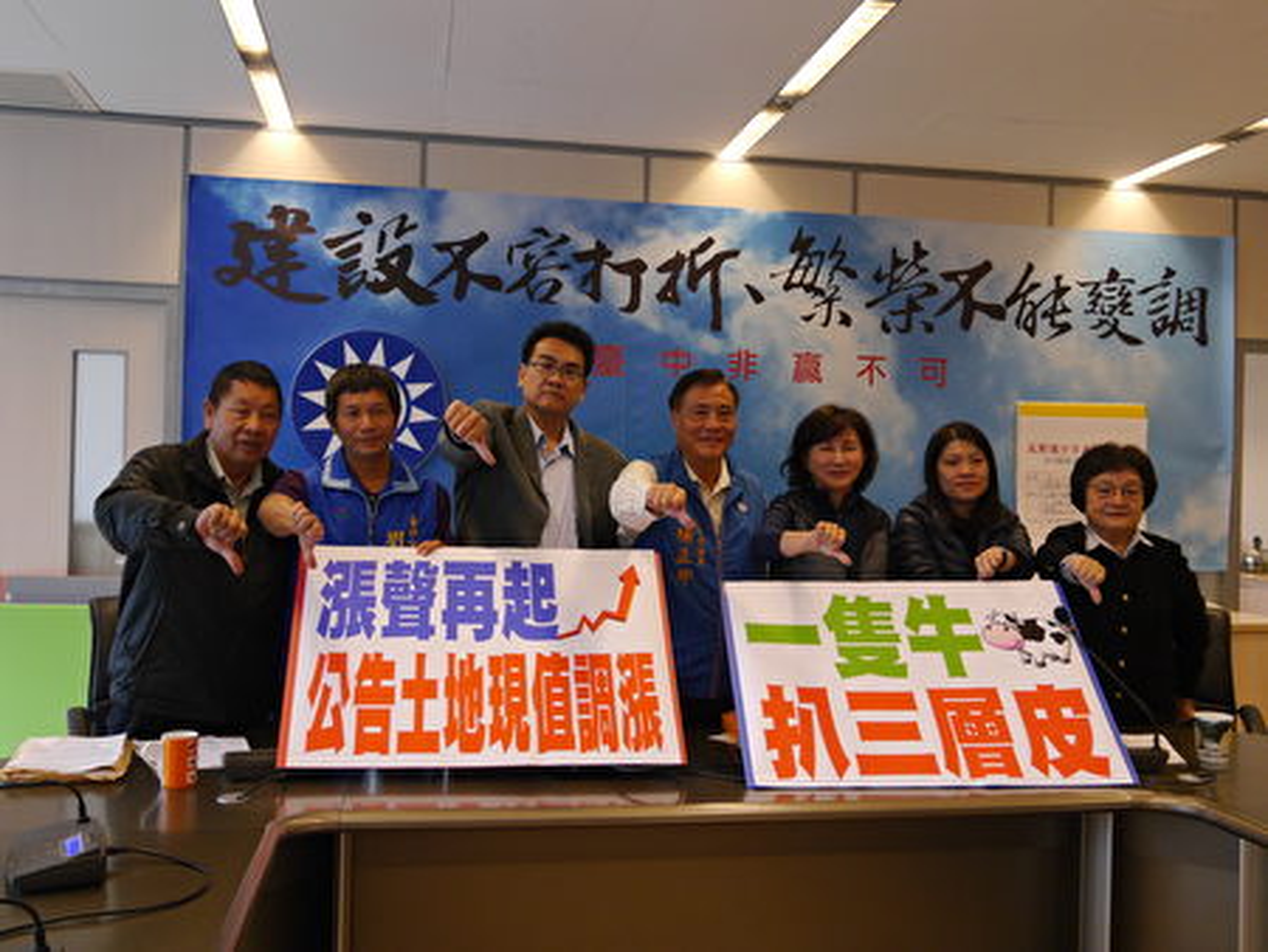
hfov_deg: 53.9
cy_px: 476
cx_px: 634
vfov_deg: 41.8
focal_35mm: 34
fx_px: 1246
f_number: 4.1
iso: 800
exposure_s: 1/60
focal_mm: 17
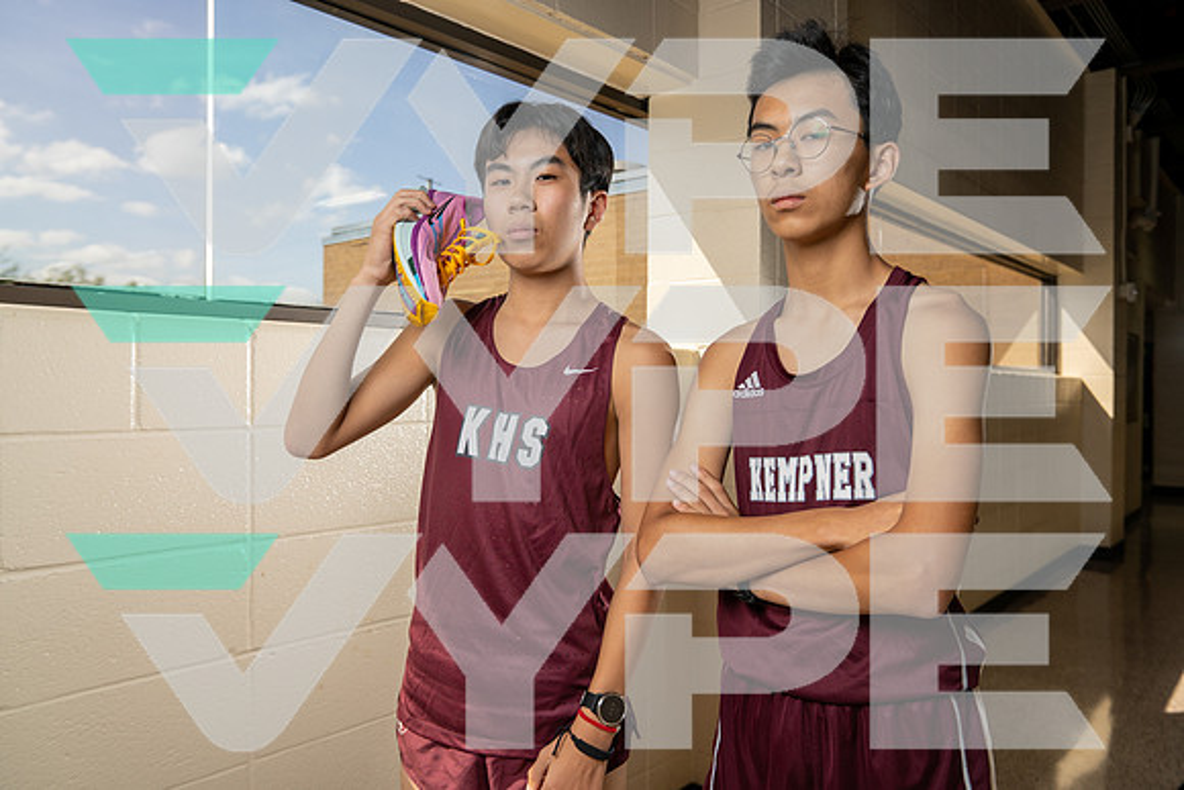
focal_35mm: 27
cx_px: 592
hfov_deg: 67.4
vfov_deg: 48.0
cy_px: 395
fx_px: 888
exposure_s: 1/250
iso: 400
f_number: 4.5
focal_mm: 27
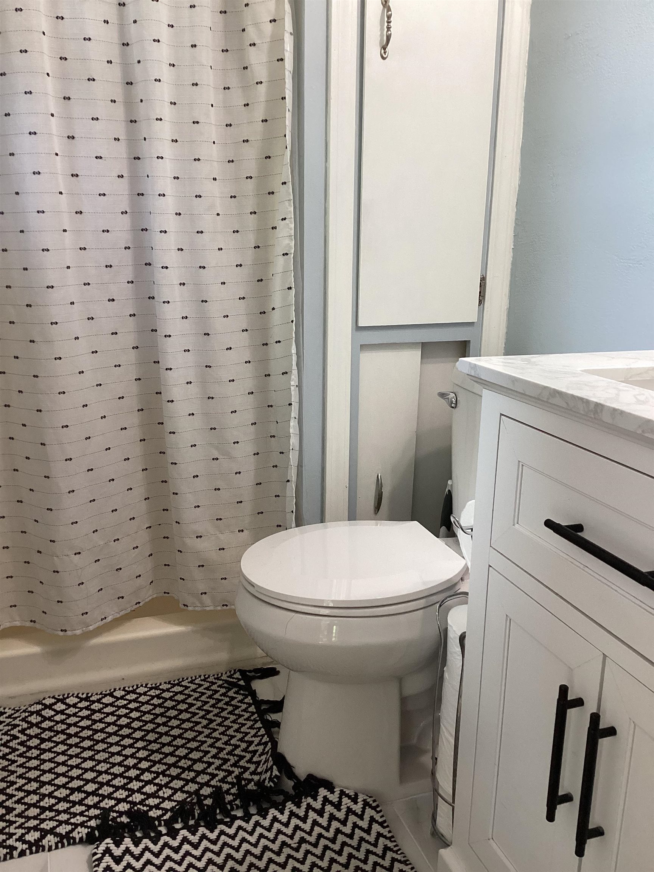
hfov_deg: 45.4
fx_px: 781
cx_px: 327
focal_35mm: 31
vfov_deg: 58.4
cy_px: 436
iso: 160
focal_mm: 3.3
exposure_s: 1/60
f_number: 2.4
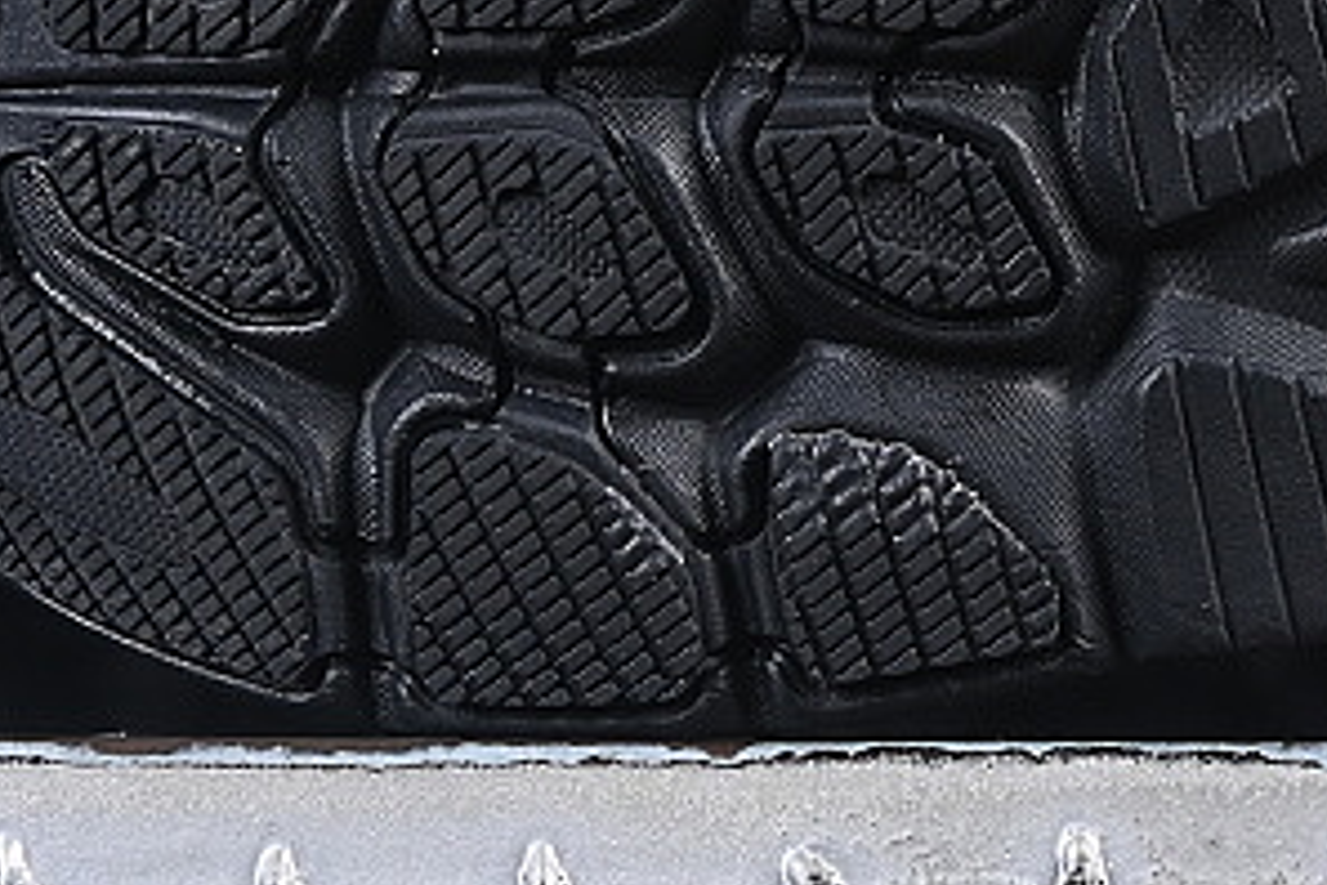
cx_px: 1376
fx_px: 10062
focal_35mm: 273
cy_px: -259
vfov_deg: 5.0
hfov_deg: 7.5
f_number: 6.3
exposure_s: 1/60
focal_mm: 50
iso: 160
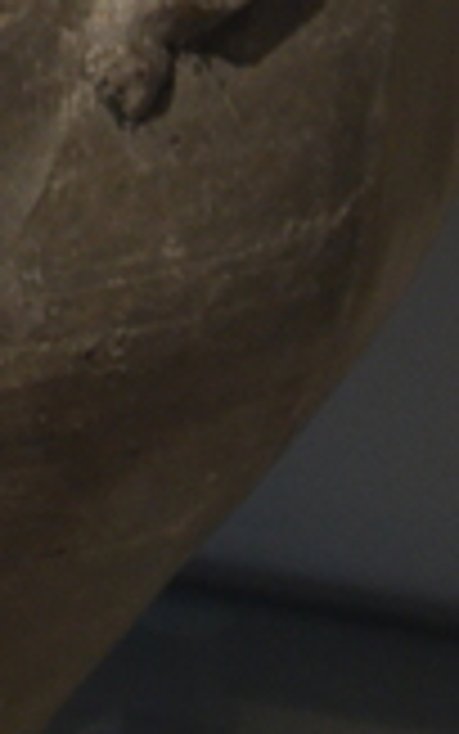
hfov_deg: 2.7
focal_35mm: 484
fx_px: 9679
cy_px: 45
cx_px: -333
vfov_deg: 4.3
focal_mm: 78
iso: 1250
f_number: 5.3
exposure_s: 1/30
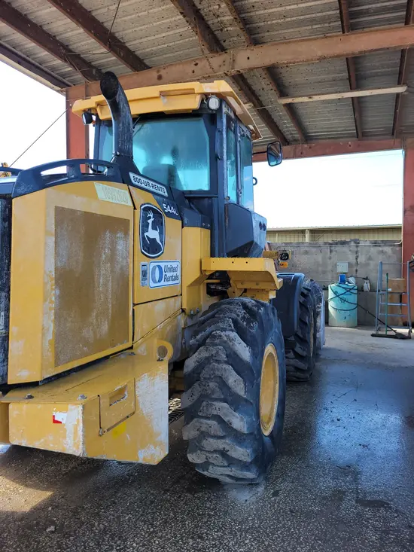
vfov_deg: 67.3
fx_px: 414
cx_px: 207
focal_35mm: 26
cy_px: 276
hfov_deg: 53.1
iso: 40
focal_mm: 5.4
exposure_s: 1/538
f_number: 1.8
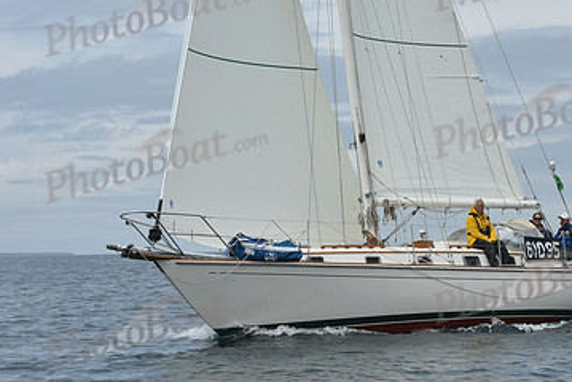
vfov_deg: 10.9
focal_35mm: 126
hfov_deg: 16.2
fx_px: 2004
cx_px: 352
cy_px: 222
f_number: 11
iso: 250
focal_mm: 78
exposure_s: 1/800
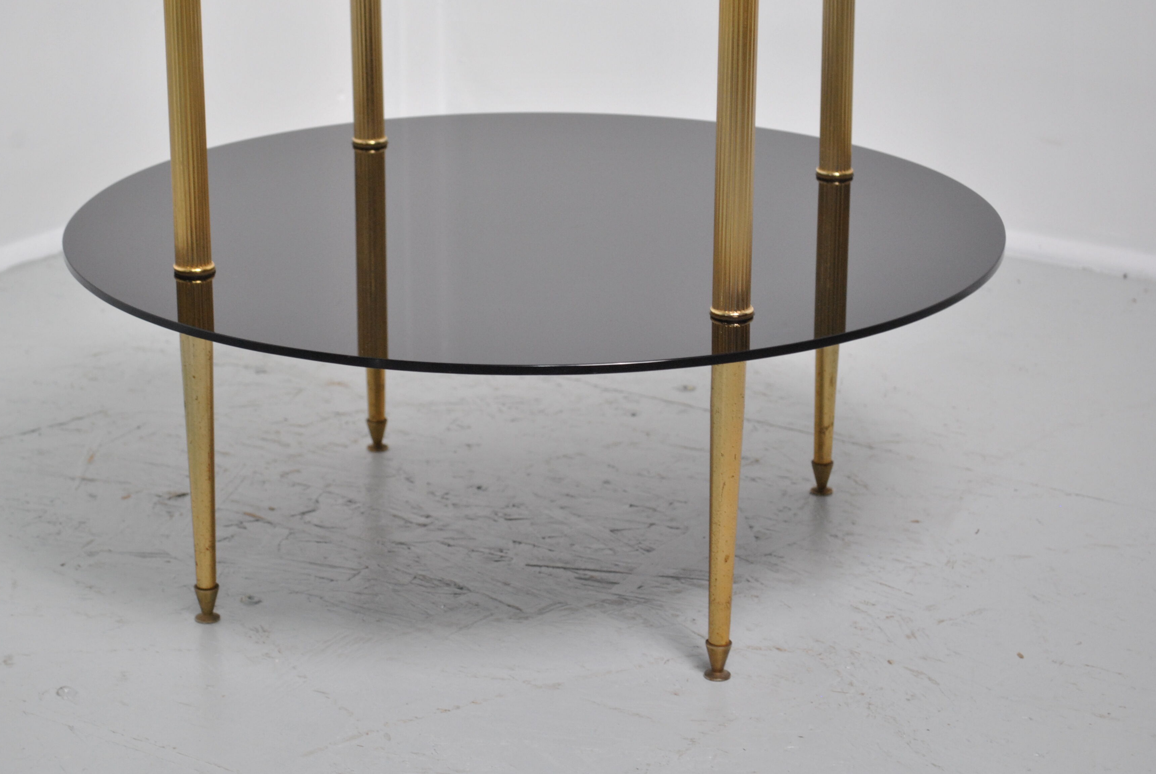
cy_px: 378
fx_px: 2976
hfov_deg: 22.0
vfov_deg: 14.8
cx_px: 515
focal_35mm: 93
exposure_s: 1/30
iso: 500
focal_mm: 55
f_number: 5.6
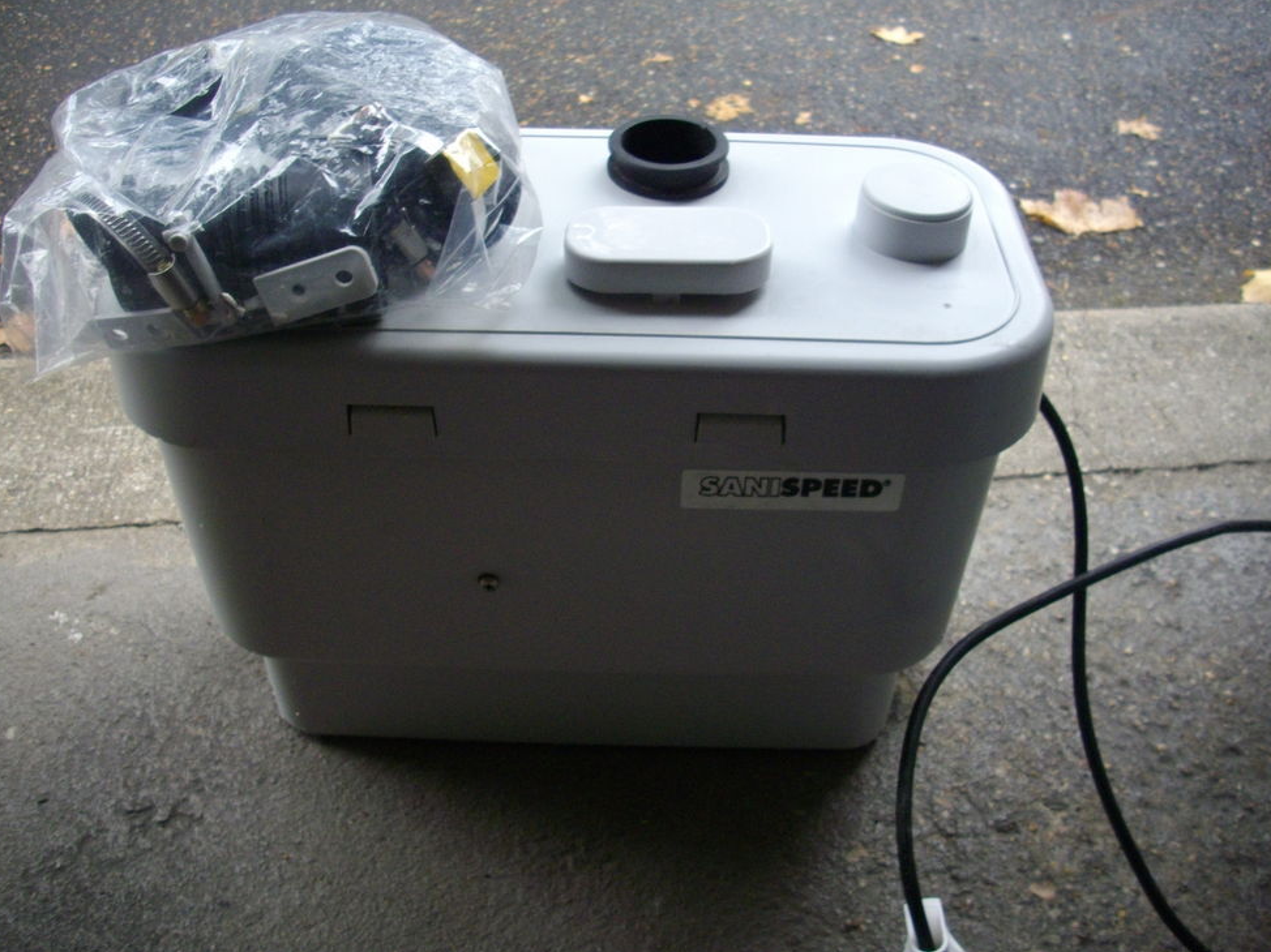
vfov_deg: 37.7
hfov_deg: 49.0
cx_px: 639
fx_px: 1395
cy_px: 464
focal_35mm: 38
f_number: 2.8
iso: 200
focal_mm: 6.2
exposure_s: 1/80
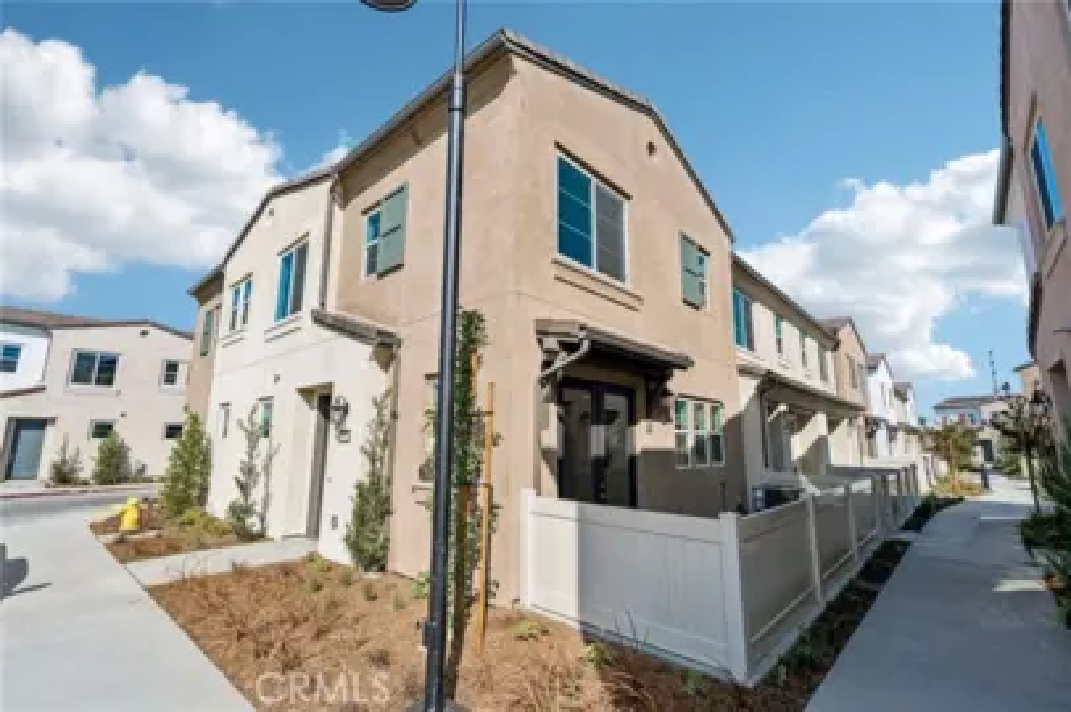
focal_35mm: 16
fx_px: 490
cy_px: 356
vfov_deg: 72.0
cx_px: 536
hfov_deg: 95.0
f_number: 6.3
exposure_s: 1/1000
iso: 125
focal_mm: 16.5
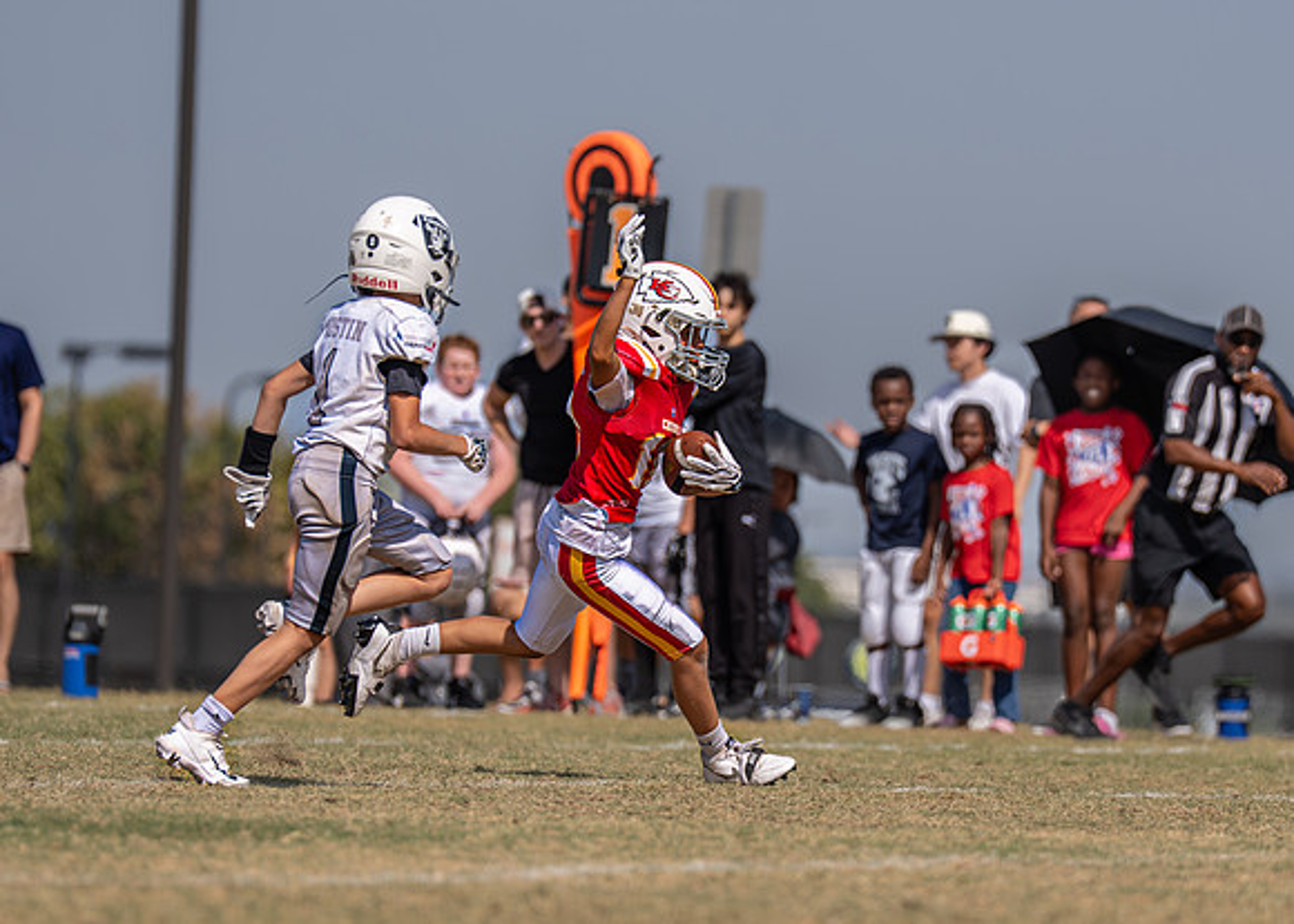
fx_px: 14813
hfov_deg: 5.0
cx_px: 794
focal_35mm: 403
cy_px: 497
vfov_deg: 3.6
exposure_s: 1/5000
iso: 125
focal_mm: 200
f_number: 2.8
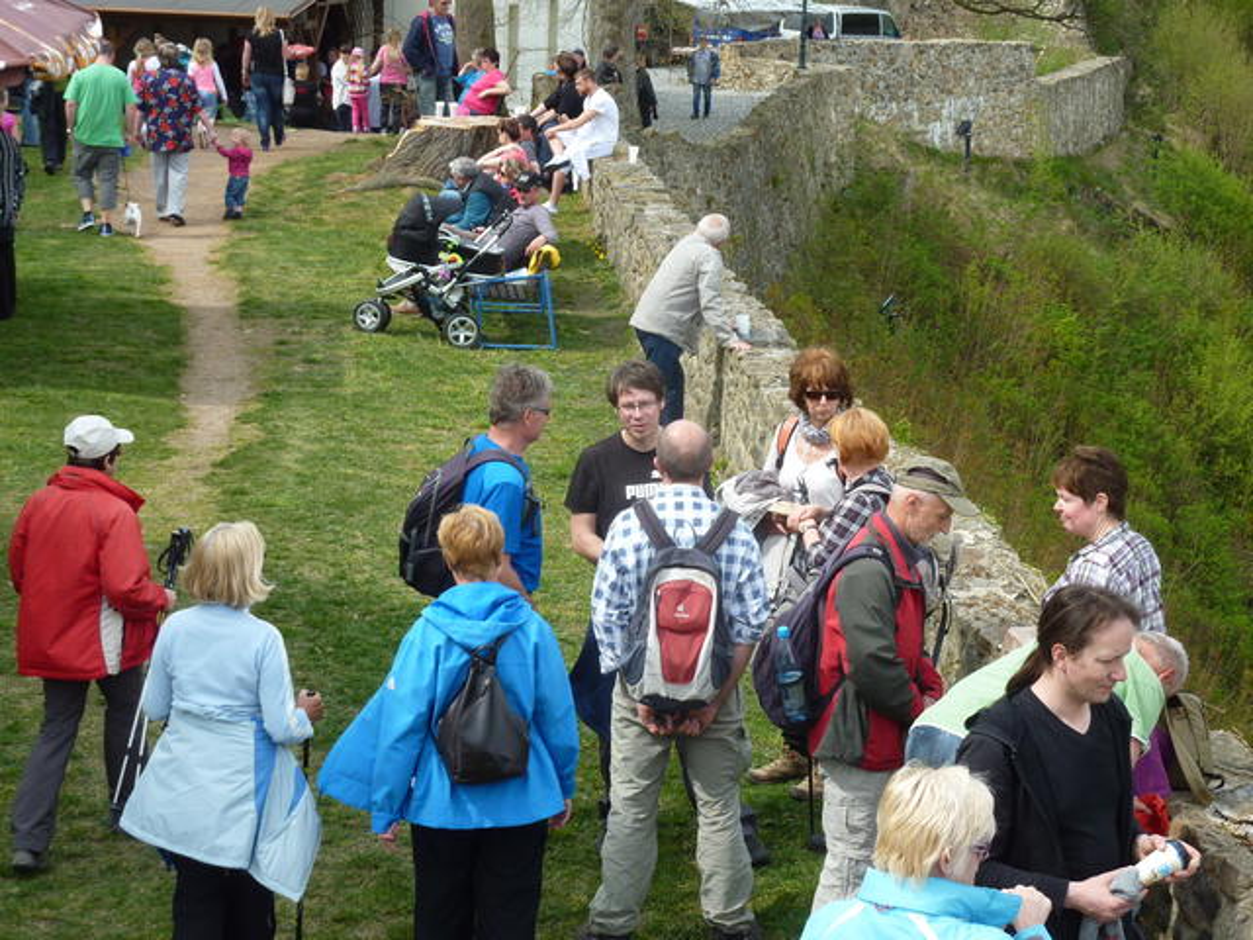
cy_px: 470
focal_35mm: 72
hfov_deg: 27.0
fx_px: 2606
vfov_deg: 20.4
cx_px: 626
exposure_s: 1/250
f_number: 4.1
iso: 80
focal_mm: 11.9
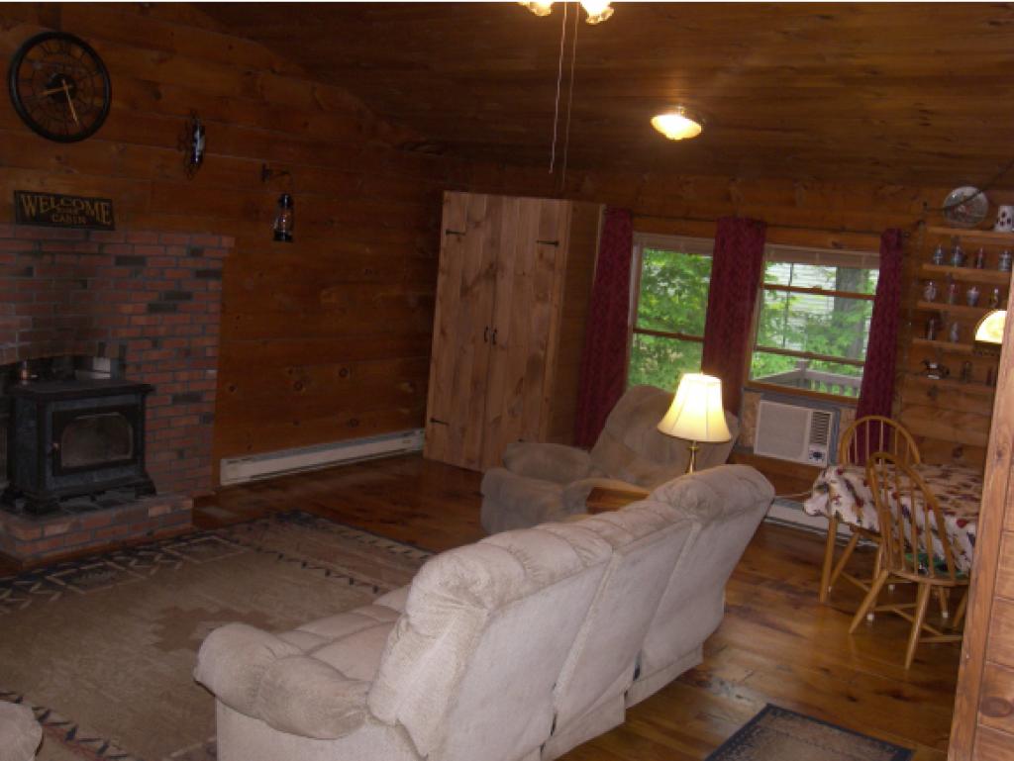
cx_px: 507
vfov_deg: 38.7
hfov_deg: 50.1
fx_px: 1084
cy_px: 380
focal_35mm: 37
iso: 160
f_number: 3.2
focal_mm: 7.8
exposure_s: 1/40
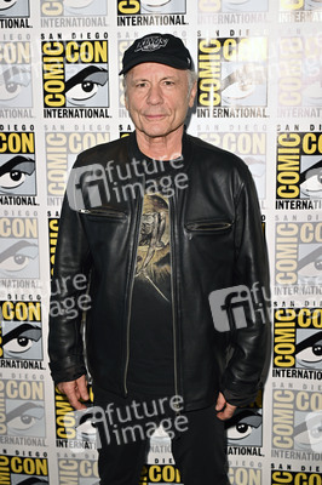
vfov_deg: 36.9
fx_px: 726
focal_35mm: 54
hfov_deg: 25.0
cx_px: 161
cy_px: 242
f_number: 4.5
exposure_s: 1/250
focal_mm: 54
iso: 1250
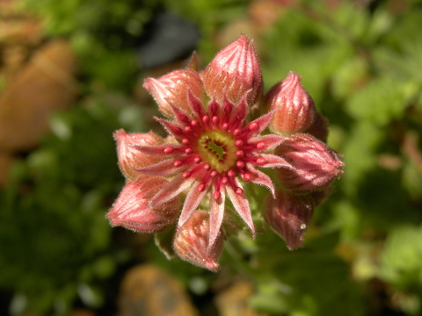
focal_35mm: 75
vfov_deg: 19.6
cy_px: 158
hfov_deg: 26.0
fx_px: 914
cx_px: 211
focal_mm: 13.4
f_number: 5
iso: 100
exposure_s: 1/640
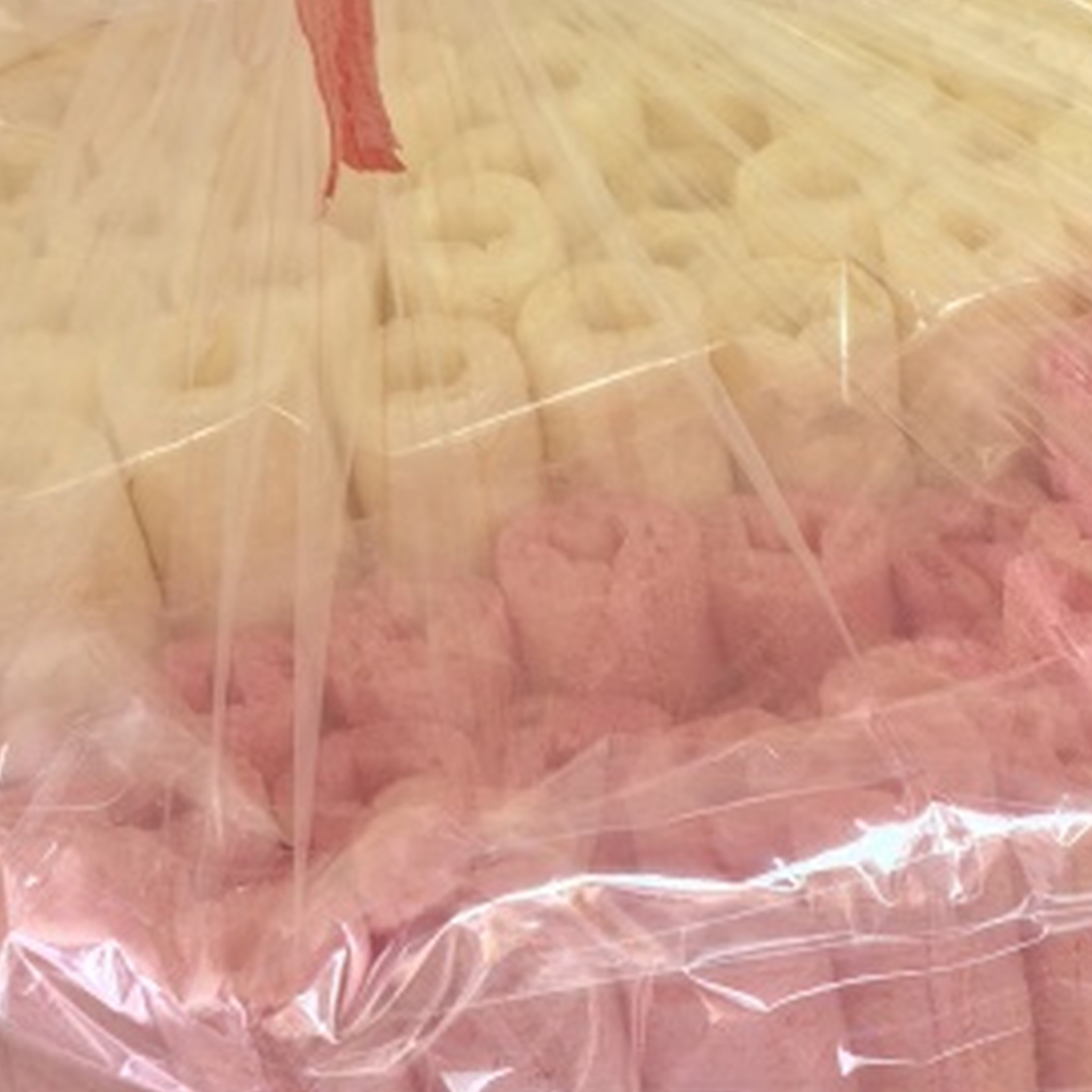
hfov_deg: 17.1
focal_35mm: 94
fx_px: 3355
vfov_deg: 17.7
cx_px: 1539
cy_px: 1247
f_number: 2
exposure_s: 1/838
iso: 1600
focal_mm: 6.98
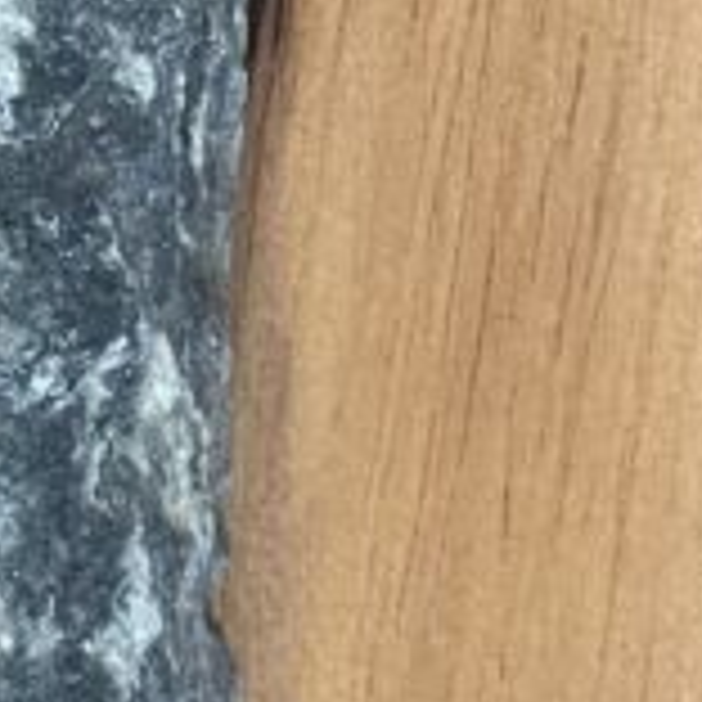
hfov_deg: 3.9
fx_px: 10233
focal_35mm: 446
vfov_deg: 3.9
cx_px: -778
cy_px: -940
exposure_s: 1/100
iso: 250
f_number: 2.8
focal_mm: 9
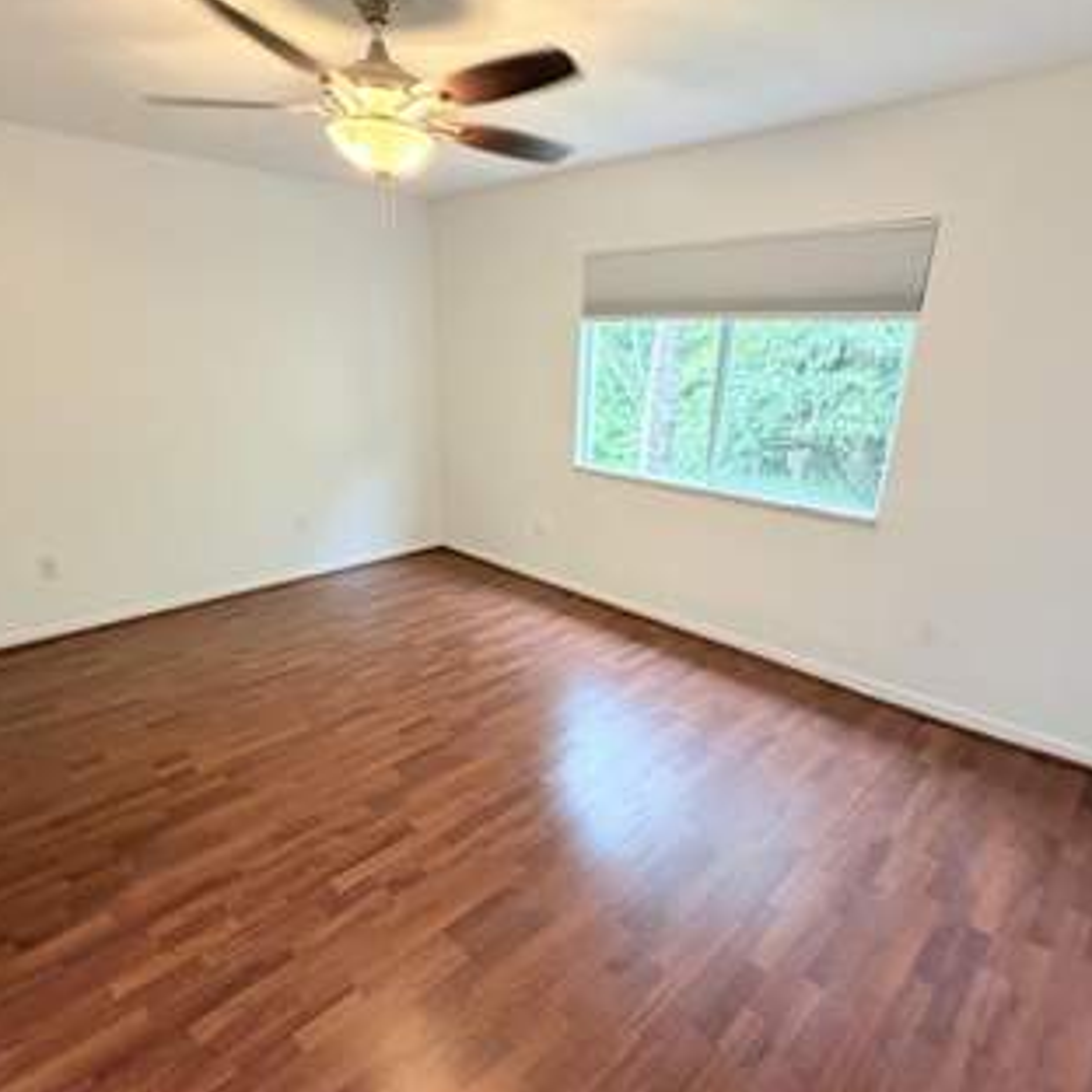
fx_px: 678
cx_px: 539
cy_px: 604
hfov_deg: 77.7
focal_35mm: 19
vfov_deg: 77.4
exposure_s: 1/60
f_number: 2.2
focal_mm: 2.22
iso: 500
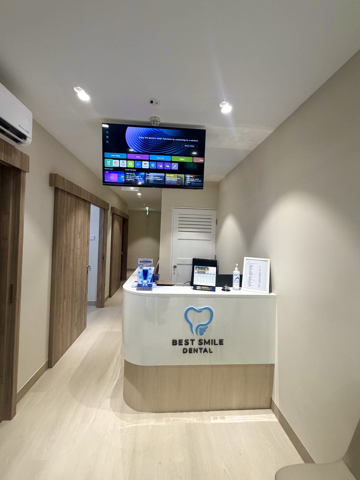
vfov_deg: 102.1
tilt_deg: -0.2
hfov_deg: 85.7
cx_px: 180
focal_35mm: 14
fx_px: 194
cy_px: 240
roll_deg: -1.8
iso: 250
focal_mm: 2.22
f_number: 2.2
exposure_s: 1/104
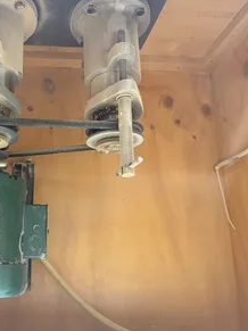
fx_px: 315
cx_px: 40
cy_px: 162
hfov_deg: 40.6
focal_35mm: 33
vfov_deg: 55.4
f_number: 1.78
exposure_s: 1/60
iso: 800
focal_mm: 6.76
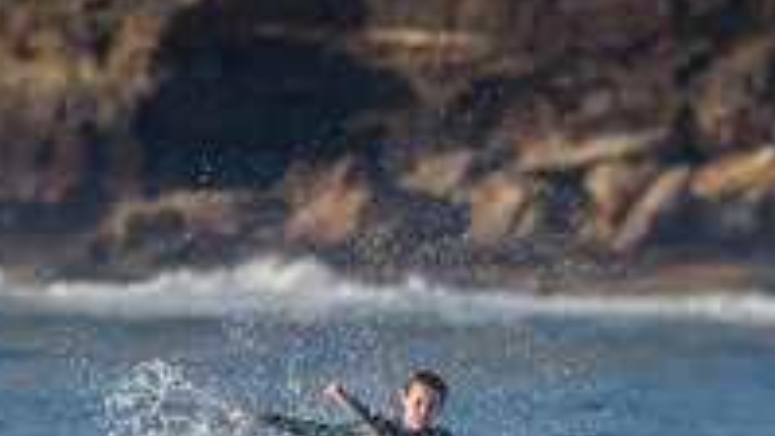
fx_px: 38413
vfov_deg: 0.7
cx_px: 485
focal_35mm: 1869
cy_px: 486
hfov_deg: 1.2
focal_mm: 500
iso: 450
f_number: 5.6
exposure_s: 1/2000
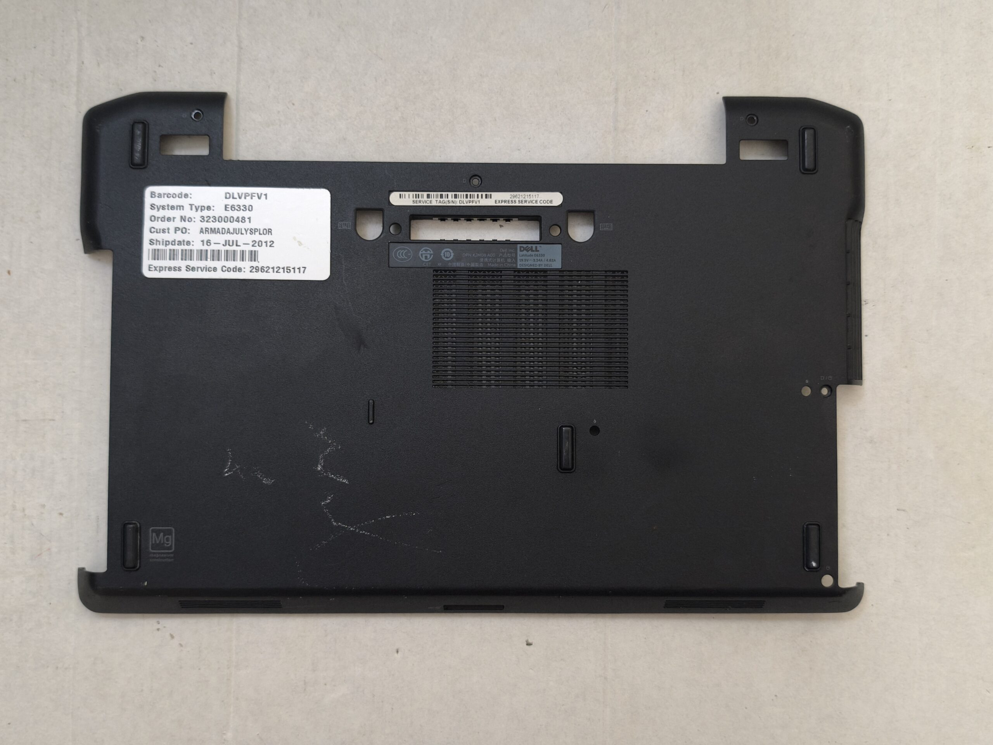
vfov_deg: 40.7
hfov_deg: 52.6
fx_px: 1004
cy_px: 372
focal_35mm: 35
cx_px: 496
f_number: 1.6
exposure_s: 1/50
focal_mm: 6.57
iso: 500
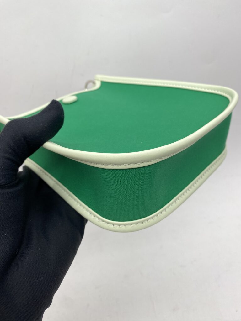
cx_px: 120
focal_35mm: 25
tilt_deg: -33.2
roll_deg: +1.8
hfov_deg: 54.9
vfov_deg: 69.4
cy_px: 160
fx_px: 232
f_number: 1.8
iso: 32
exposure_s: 1/112
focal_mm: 4.25
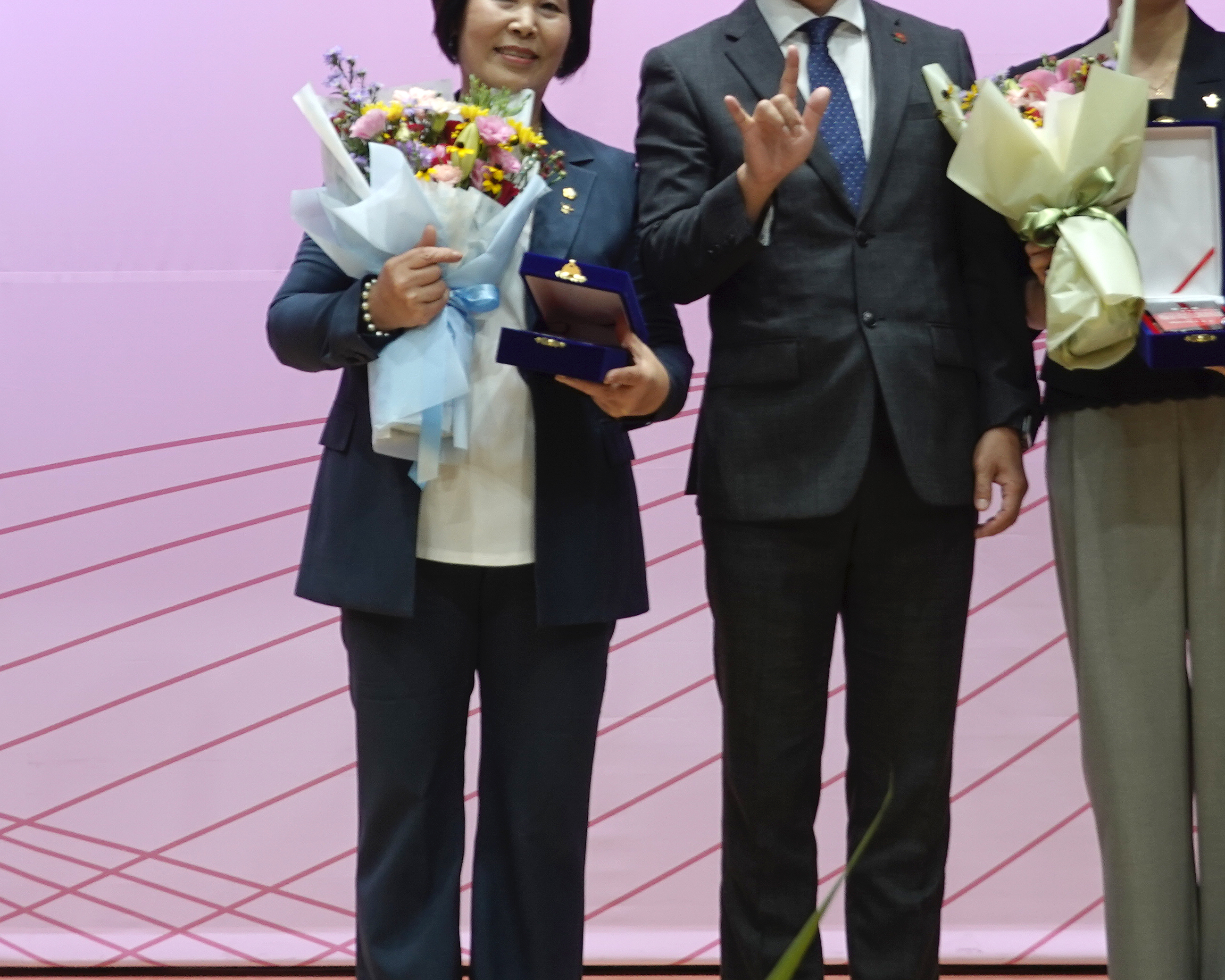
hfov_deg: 21.5
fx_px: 3226
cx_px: 753
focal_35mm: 89
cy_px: 154
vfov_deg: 17.1
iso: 125
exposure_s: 1/50
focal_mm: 16.54
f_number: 4
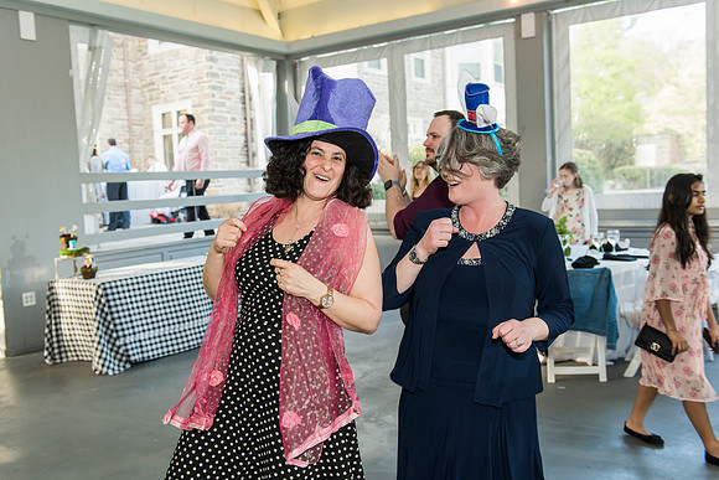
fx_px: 668
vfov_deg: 39.5
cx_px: 344
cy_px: 229
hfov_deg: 56.6
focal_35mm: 33
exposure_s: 1/160
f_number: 4
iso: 640
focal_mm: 32
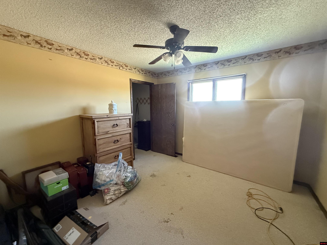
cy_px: 122
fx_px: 132
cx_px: 164
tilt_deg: -6.8
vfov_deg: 85.7
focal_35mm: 14
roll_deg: +0.6
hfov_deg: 102.1
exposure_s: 1/60
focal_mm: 2.22
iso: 800
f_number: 2.2
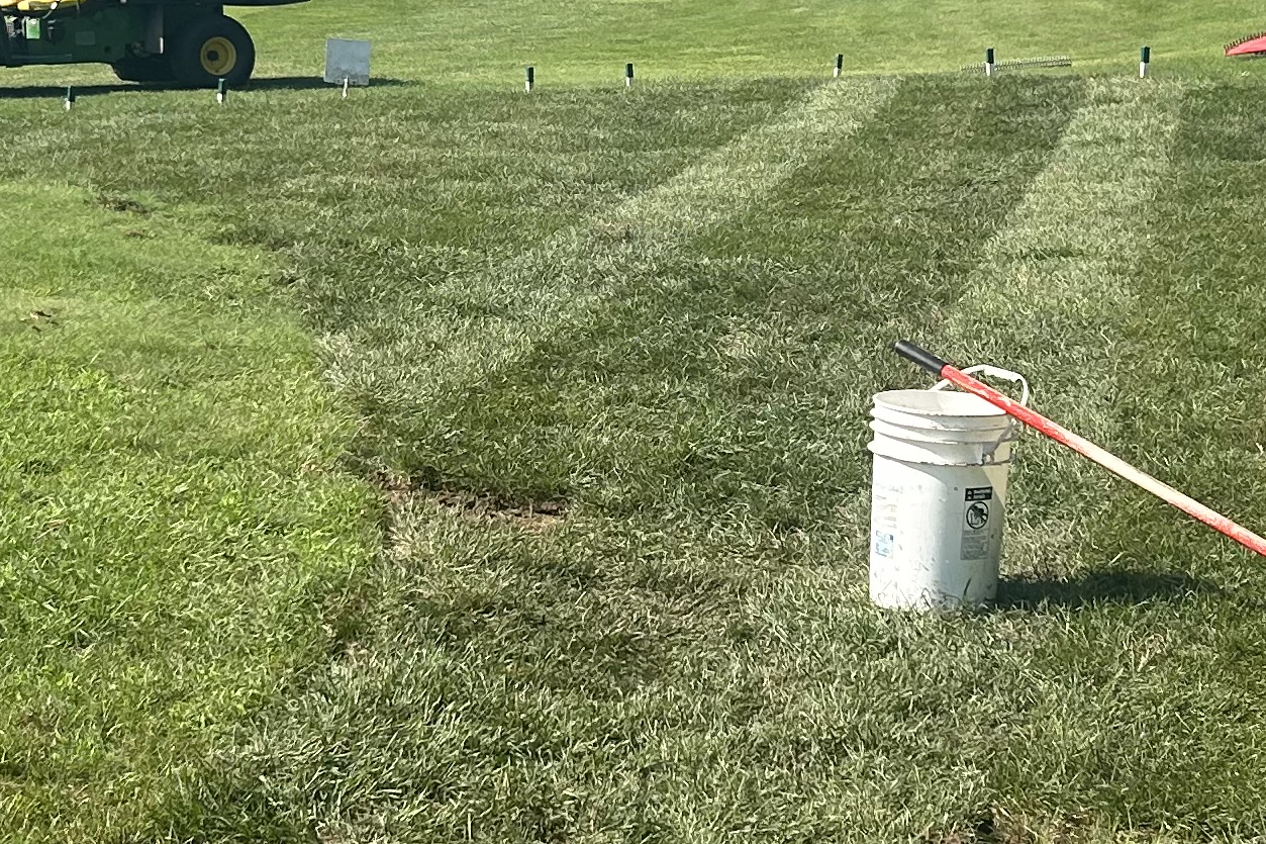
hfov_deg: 23.4
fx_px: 3059
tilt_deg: -7.3
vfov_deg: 15.6
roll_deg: -0.4
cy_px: 196
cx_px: 642
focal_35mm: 87
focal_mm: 5.7
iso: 50
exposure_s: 1/3460
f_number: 1.5
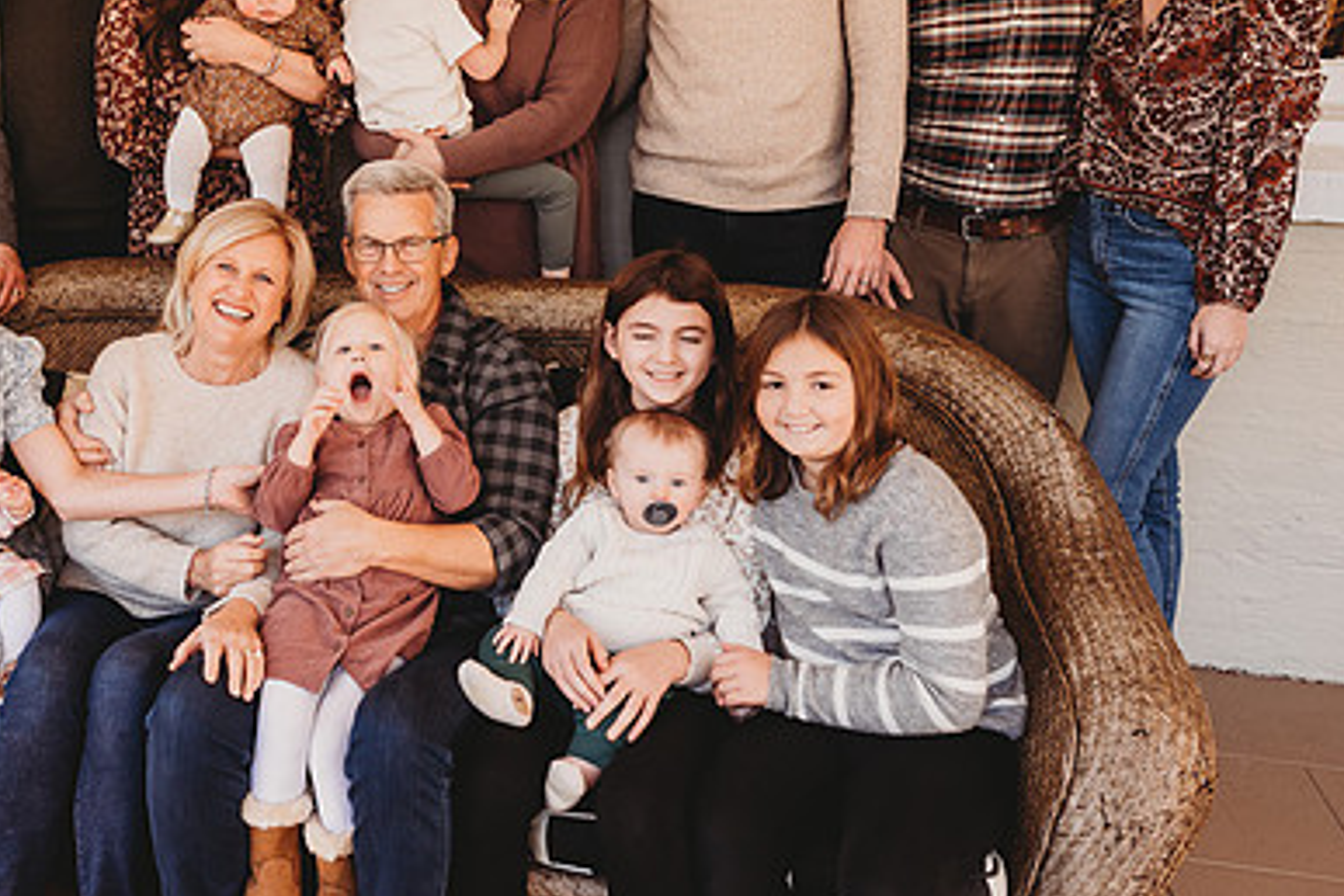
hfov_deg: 51.8
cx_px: 413
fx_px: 1344
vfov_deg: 36.2
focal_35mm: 36
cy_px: 248
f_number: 4.5
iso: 250
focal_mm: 24
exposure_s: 1/200
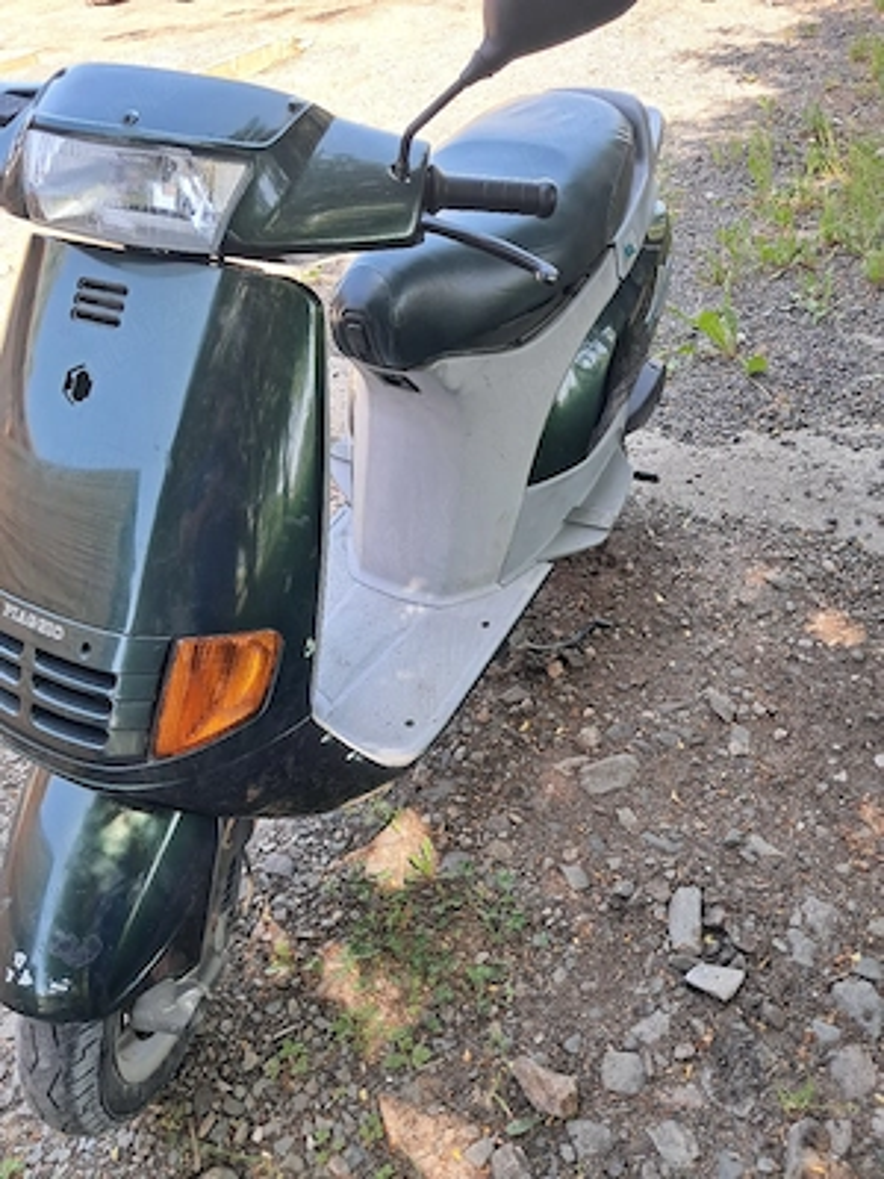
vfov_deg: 65.3
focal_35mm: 27
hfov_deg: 51.4
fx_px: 919
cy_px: 590
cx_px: 442
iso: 50
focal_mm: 4
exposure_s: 1/60.2
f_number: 1.8
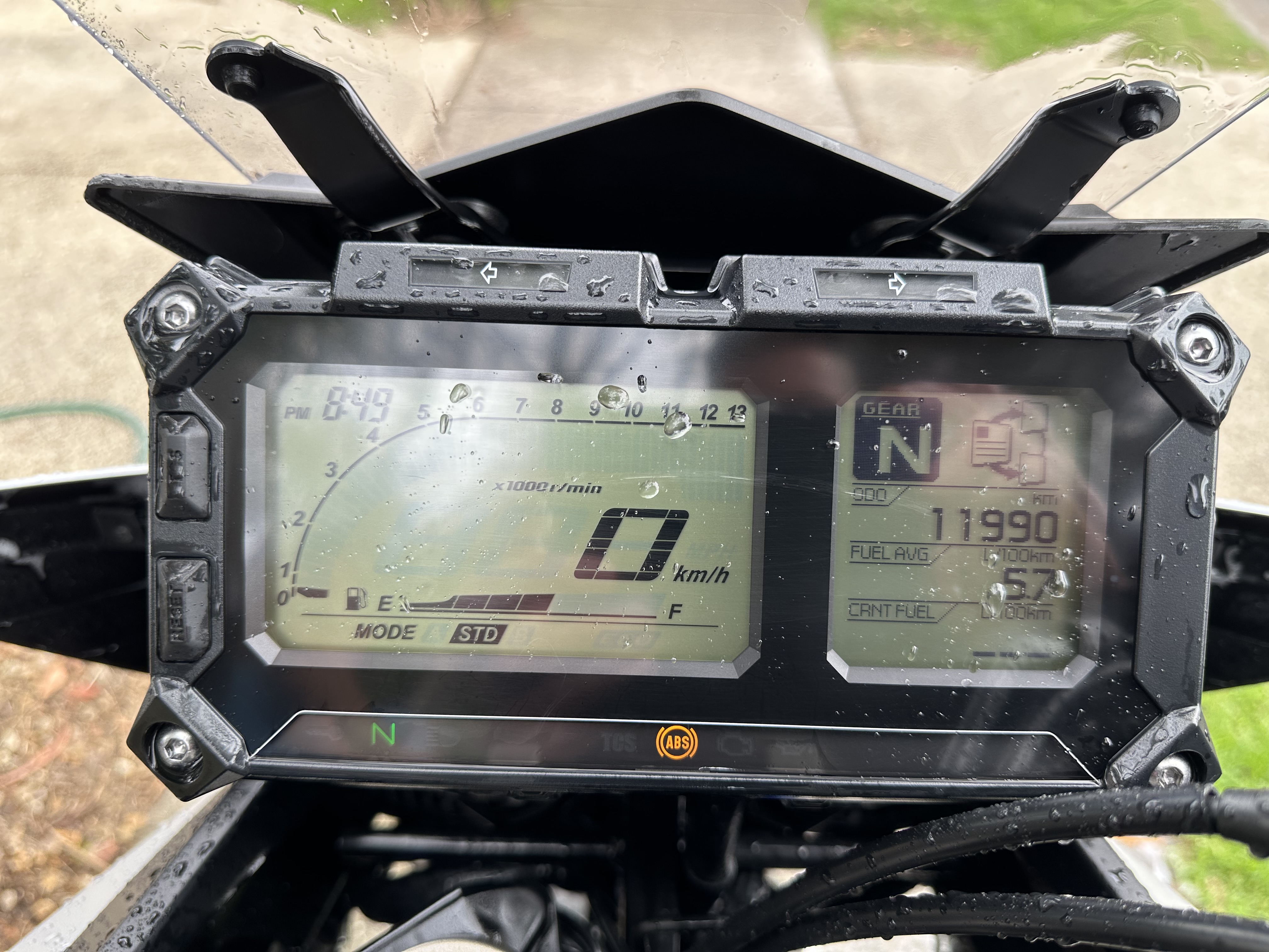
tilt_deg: -41.2
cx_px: 634
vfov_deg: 56.8
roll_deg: -0.7
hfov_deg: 71.6
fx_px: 880
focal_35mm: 24
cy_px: 476
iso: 80
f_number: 1.78
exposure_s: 1/287
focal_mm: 6.86
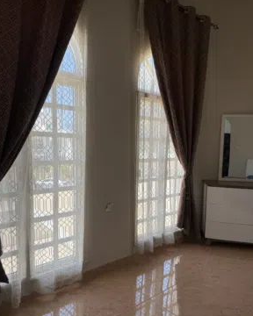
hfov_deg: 54.9
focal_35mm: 26
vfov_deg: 65.9
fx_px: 243
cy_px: 173
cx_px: 126
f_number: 1.78
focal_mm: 6.76
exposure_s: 1/138
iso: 100
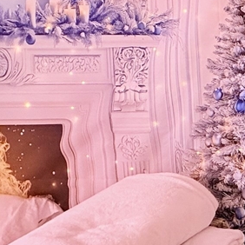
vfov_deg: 37.1
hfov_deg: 23.7
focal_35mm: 45
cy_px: 77
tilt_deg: +0.2
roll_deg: -0.2
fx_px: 360
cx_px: 416
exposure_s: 1/50
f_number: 2.2
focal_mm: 2.22
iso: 320
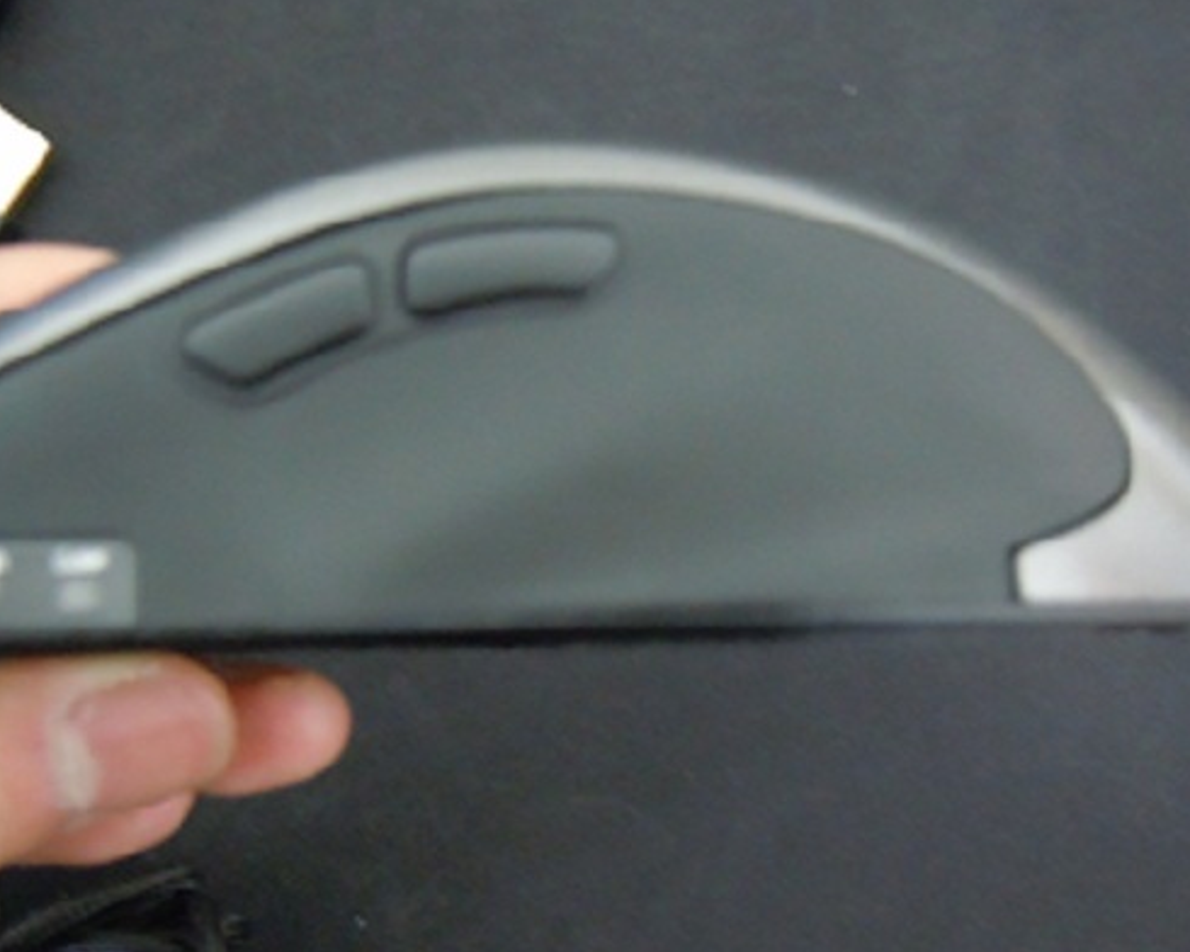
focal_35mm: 49
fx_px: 1726
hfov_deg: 38.0
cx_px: 520
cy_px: 538
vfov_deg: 30.8
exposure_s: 1
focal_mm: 5.4
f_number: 3.5
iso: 800
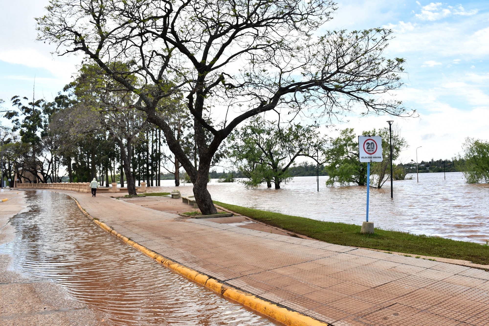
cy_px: 163
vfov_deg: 47.9
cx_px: 244
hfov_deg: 67.4
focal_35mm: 27
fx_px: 367
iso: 100
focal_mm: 18
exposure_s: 1/100
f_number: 8
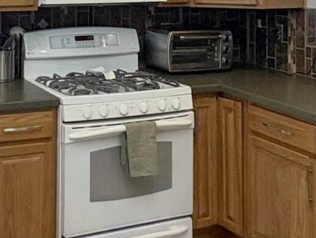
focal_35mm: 69
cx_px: 74
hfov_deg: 27.7
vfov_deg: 20.0
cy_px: -49
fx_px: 630
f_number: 2.2
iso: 250
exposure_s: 1/120
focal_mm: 2.22
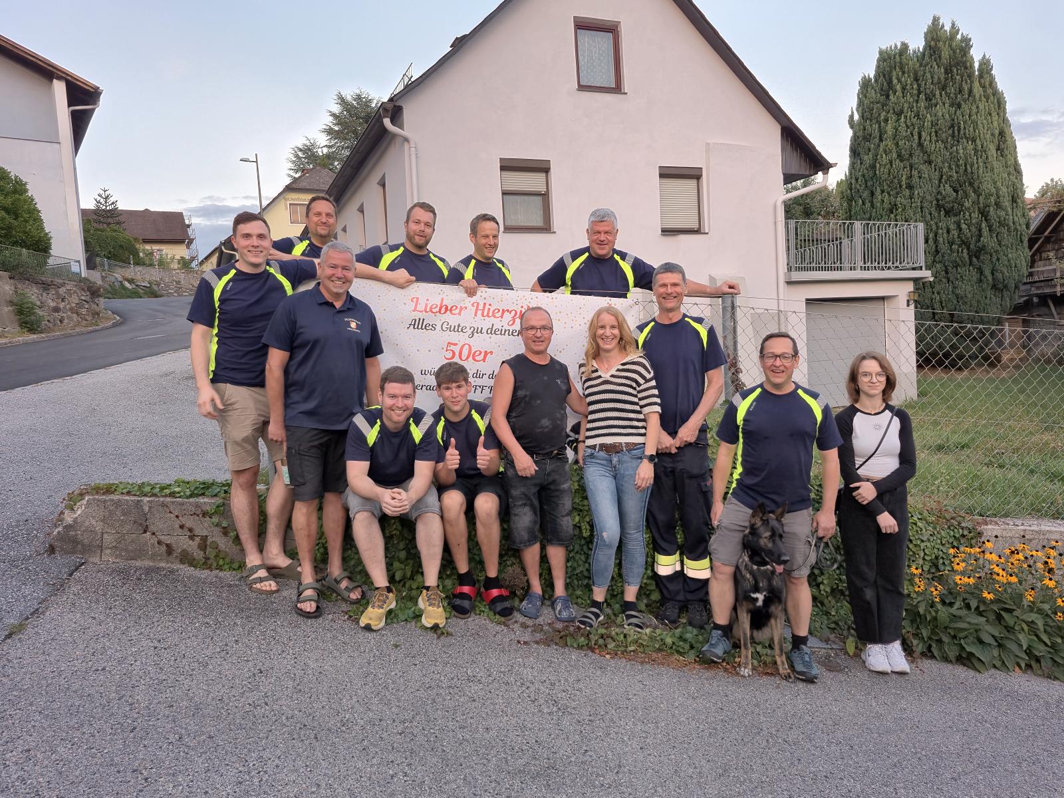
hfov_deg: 73.9
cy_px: 399
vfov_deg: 58.9
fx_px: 707
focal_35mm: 23
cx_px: 532
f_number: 1.8
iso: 40
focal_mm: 5.4
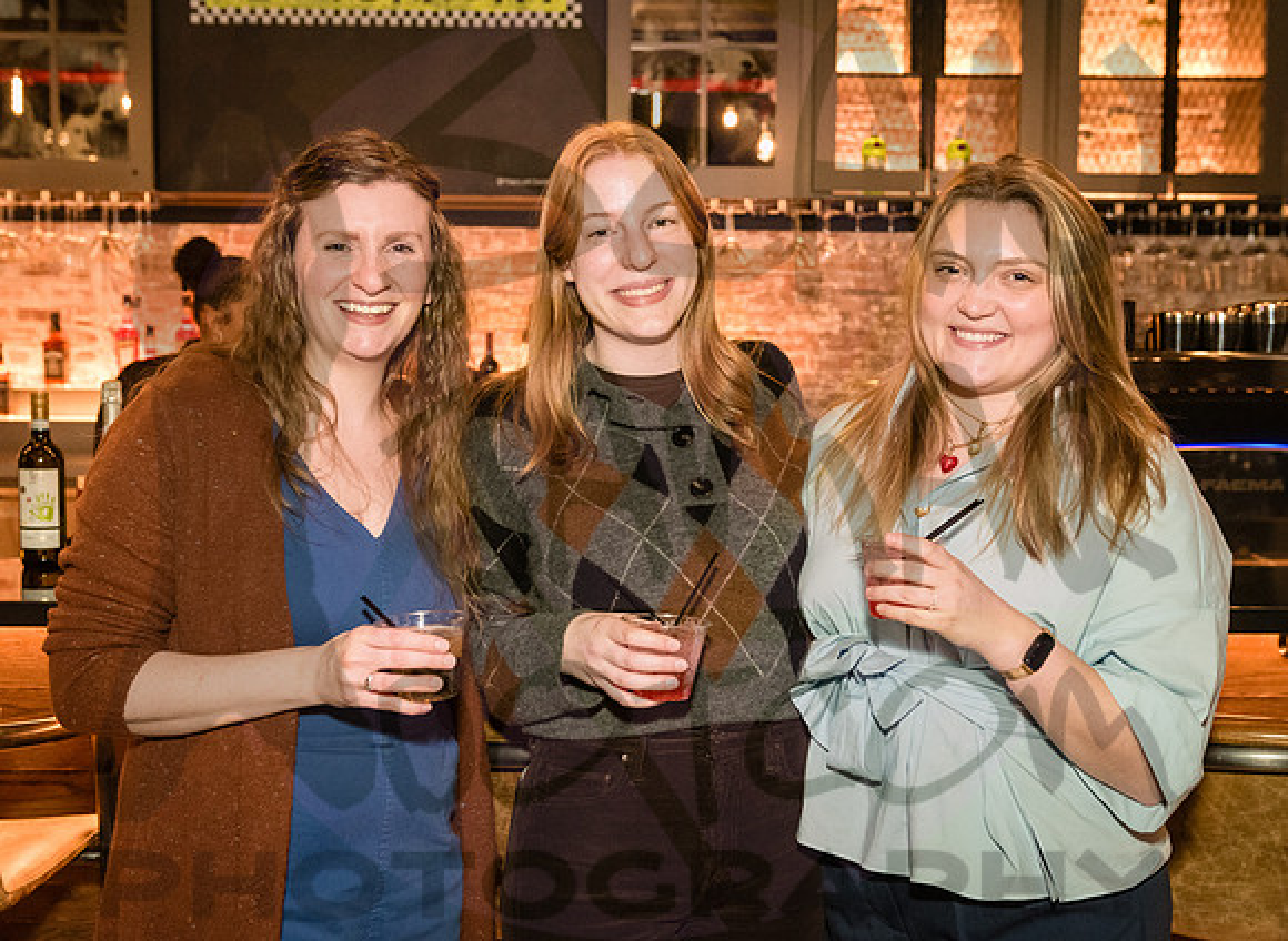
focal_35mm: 43
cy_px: 504
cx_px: 651
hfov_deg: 44.0
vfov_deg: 32.9
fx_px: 1595
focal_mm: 38
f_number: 3.5
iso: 6400
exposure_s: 1/200
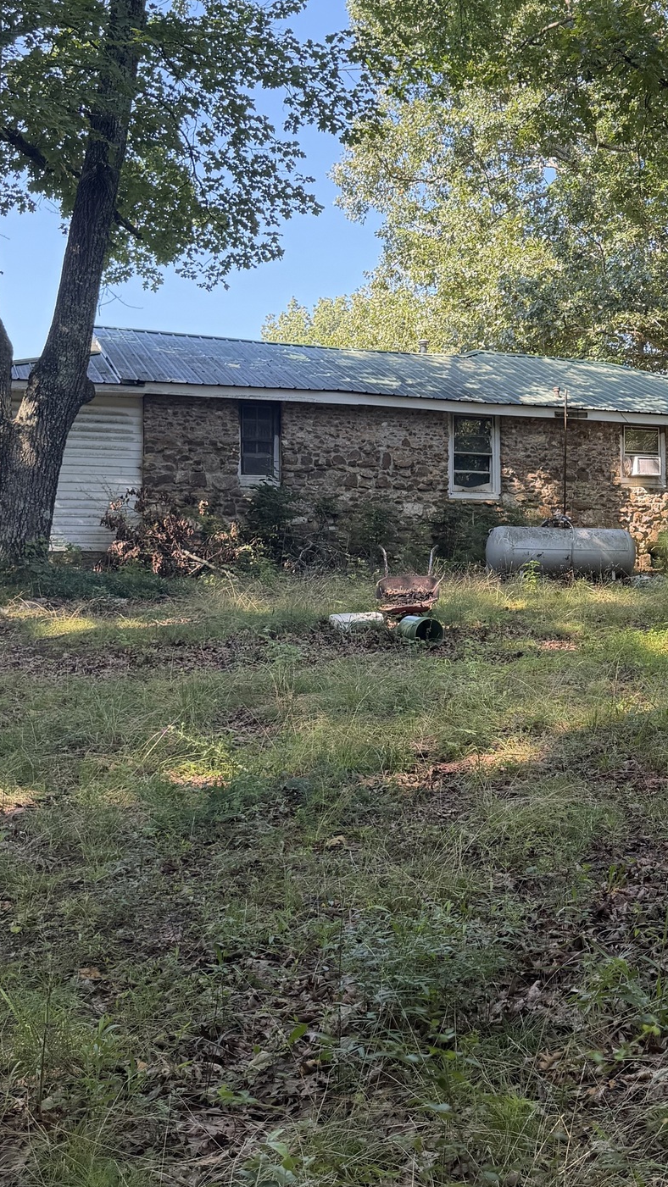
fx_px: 1354
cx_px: 632
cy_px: 513
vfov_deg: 47.2
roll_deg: +1.6
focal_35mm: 43
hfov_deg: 26.5
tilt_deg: +3.8
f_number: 1.78
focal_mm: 6.76
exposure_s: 1/294
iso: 80
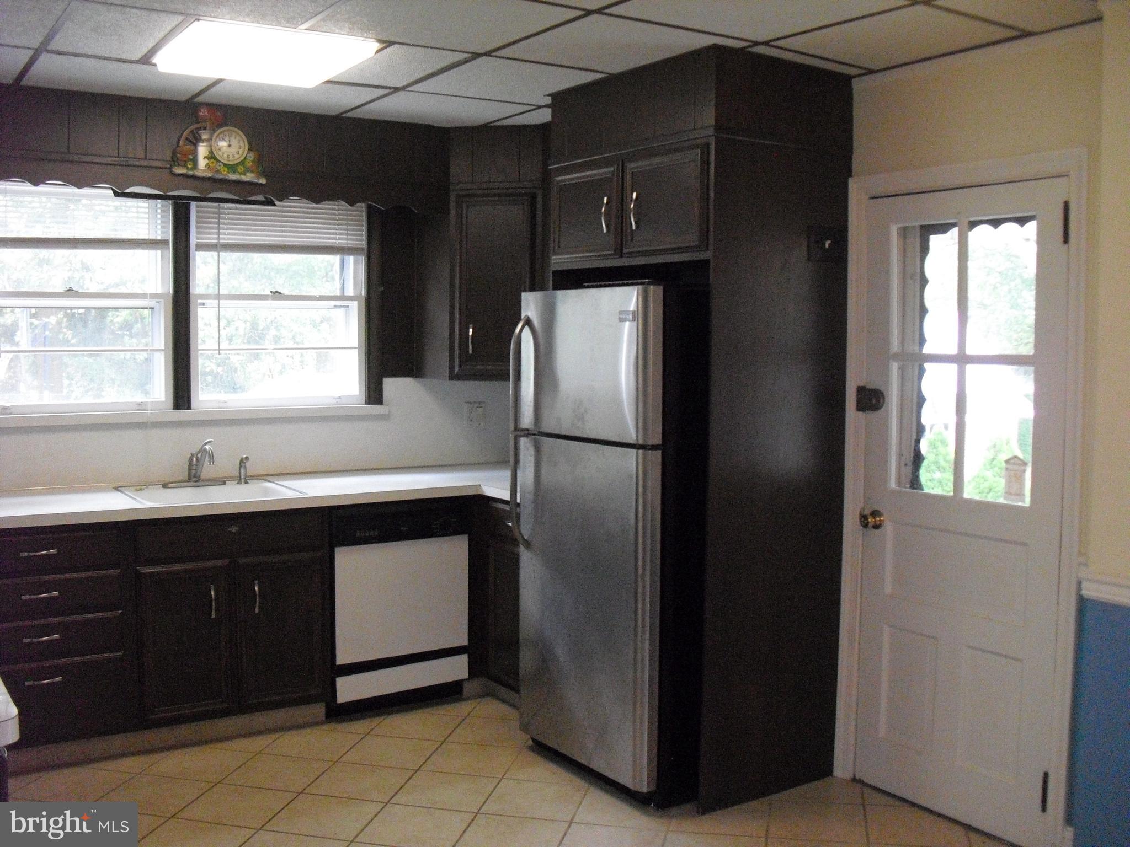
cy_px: 424
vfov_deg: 39.7
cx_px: 565
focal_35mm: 36
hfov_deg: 51.4
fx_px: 1175
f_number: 3.1
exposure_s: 1/80
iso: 800
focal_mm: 6.3
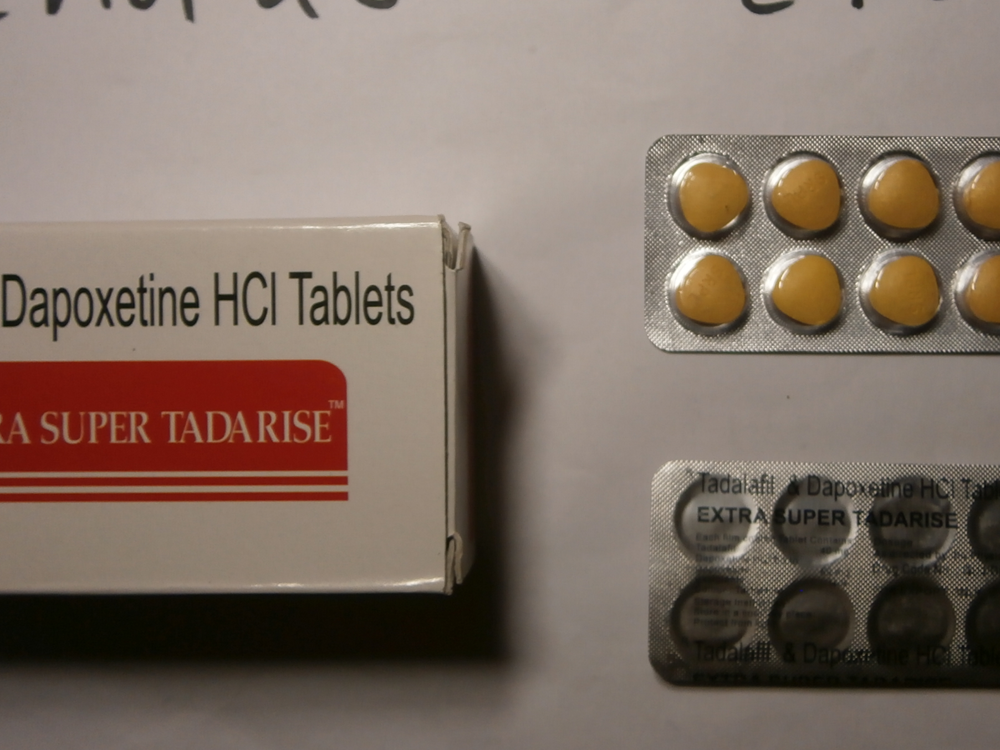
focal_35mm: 44
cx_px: 569
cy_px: 324
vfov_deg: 32.8
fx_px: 1271
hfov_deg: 42.8
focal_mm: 5.5
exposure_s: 1/40
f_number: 2.9
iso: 80
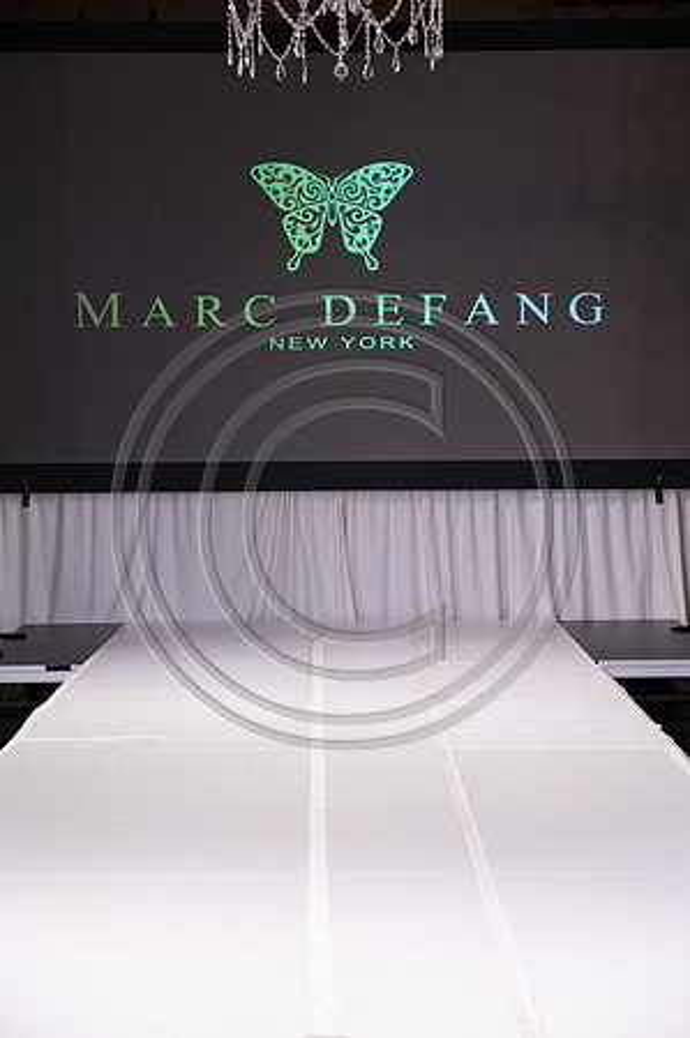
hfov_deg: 13.7
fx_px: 2881
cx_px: 345
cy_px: 519
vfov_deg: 20.4
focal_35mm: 100
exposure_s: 1/400
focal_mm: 100
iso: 2000
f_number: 5.6
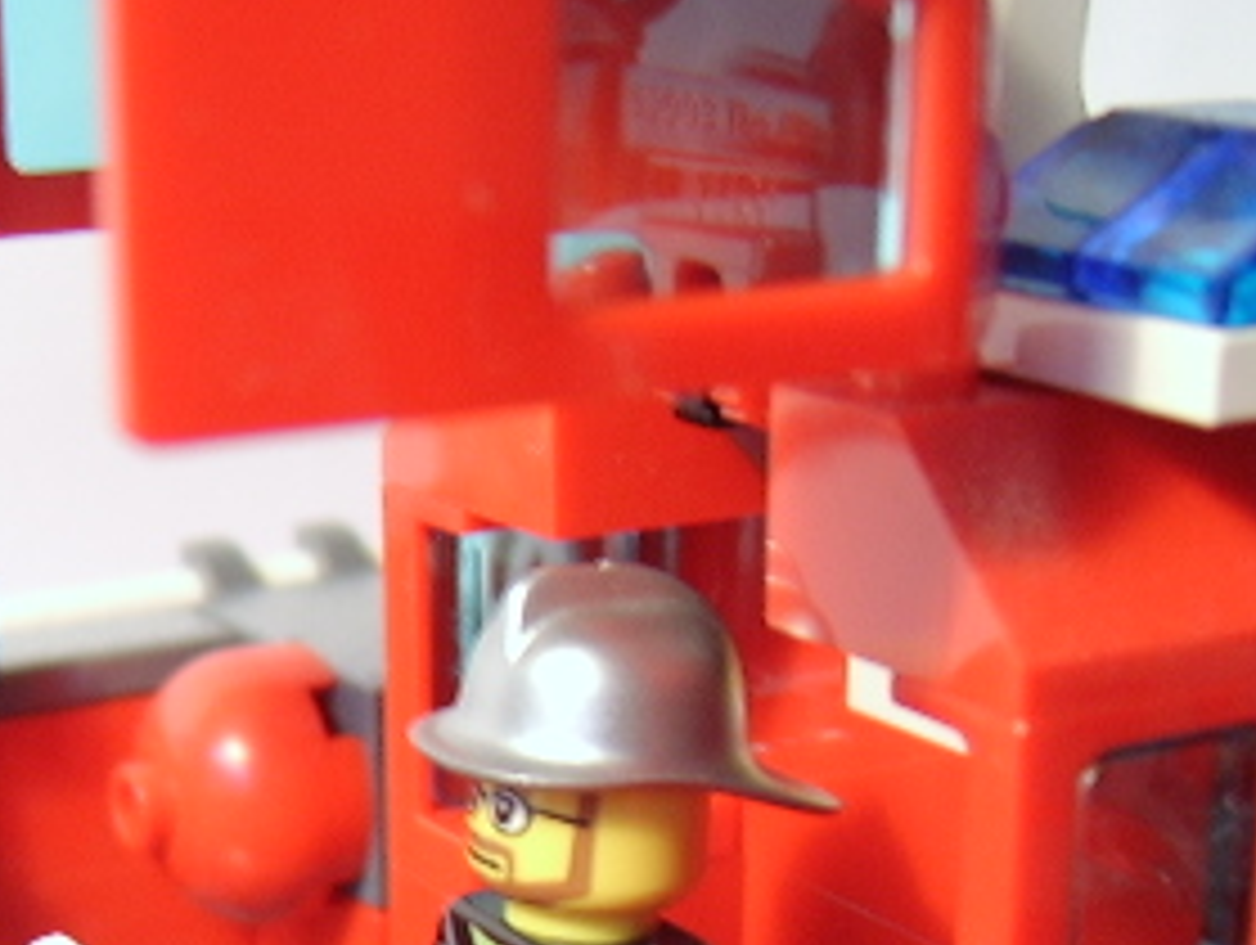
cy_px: 994
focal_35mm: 71
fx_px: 2579
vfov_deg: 20.0
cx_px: 437
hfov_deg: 27.2
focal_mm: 8.13
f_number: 2.7
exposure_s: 1/6
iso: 100
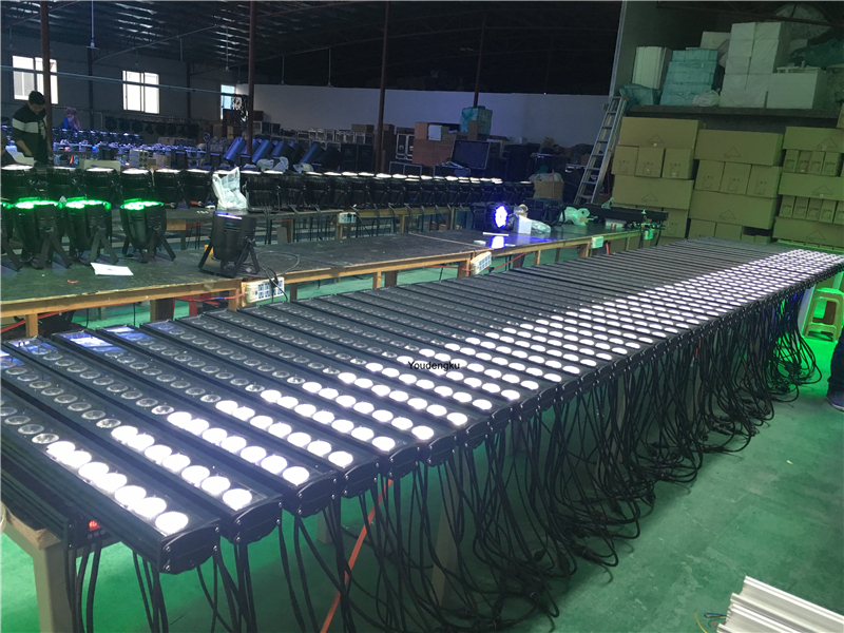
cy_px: 316
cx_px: 422
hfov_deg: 61.7
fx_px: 707
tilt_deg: -14.3
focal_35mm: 29
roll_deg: -4.9
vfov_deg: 48.2
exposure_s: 1/33
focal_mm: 4.15
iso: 125
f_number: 2.2
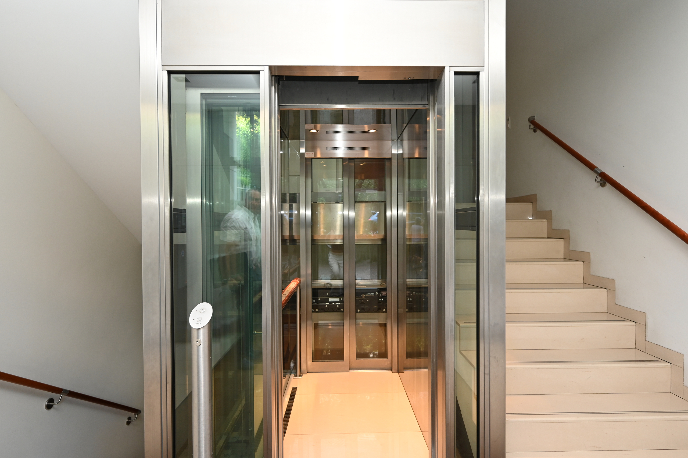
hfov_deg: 85.5
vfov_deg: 63.1
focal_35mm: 20
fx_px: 372
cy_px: 229
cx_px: 344
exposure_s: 1/60
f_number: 4
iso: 800
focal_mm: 19.5
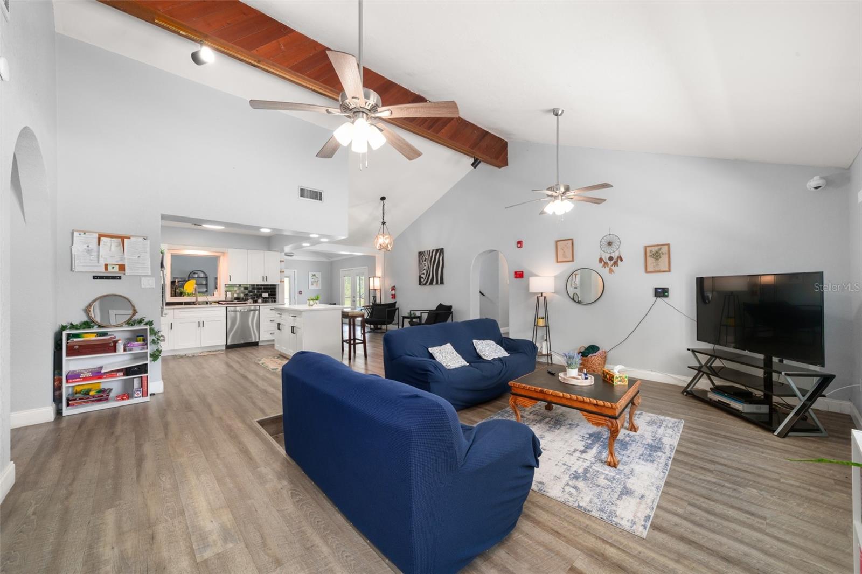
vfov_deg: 85.4
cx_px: 431
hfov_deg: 108.3
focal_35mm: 13
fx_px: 311
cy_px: 287
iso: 400
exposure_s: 1/3
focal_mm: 13
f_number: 11
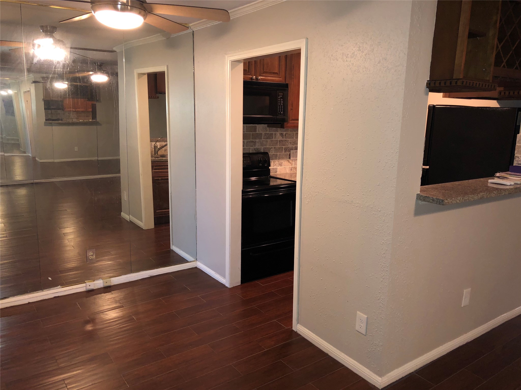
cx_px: 260
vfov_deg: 49.7
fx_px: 421
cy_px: 195
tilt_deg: -10.8
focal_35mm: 28
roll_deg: -0.8
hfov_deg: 63.4
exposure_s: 1/12
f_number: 1.8
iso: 100
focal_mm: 4
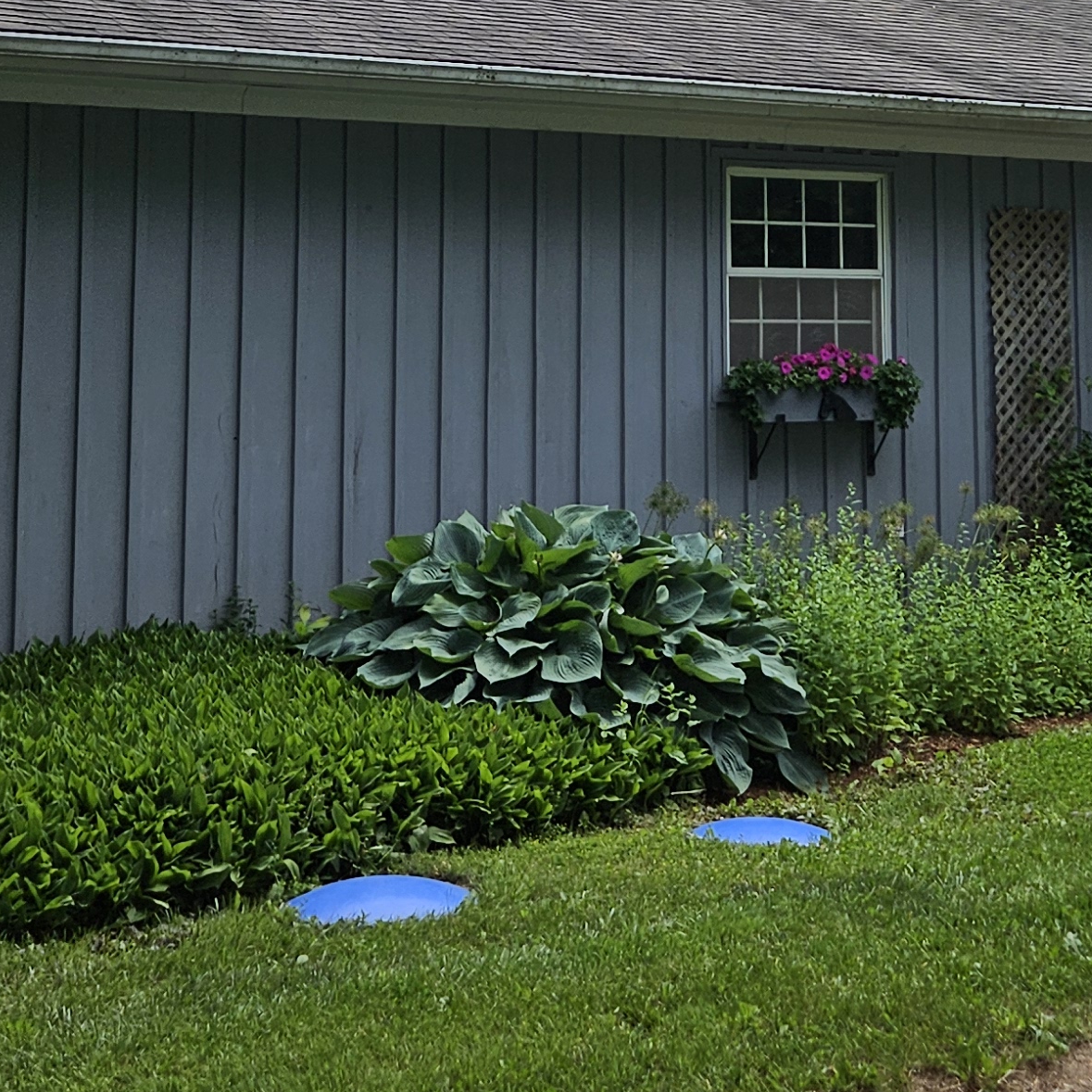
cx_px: 718
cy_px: 13
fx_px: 2463
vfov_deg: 24.0
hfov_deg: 24.9
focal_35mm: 69
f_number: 1.8
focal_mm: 5.4
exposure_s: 1/2134
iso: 25
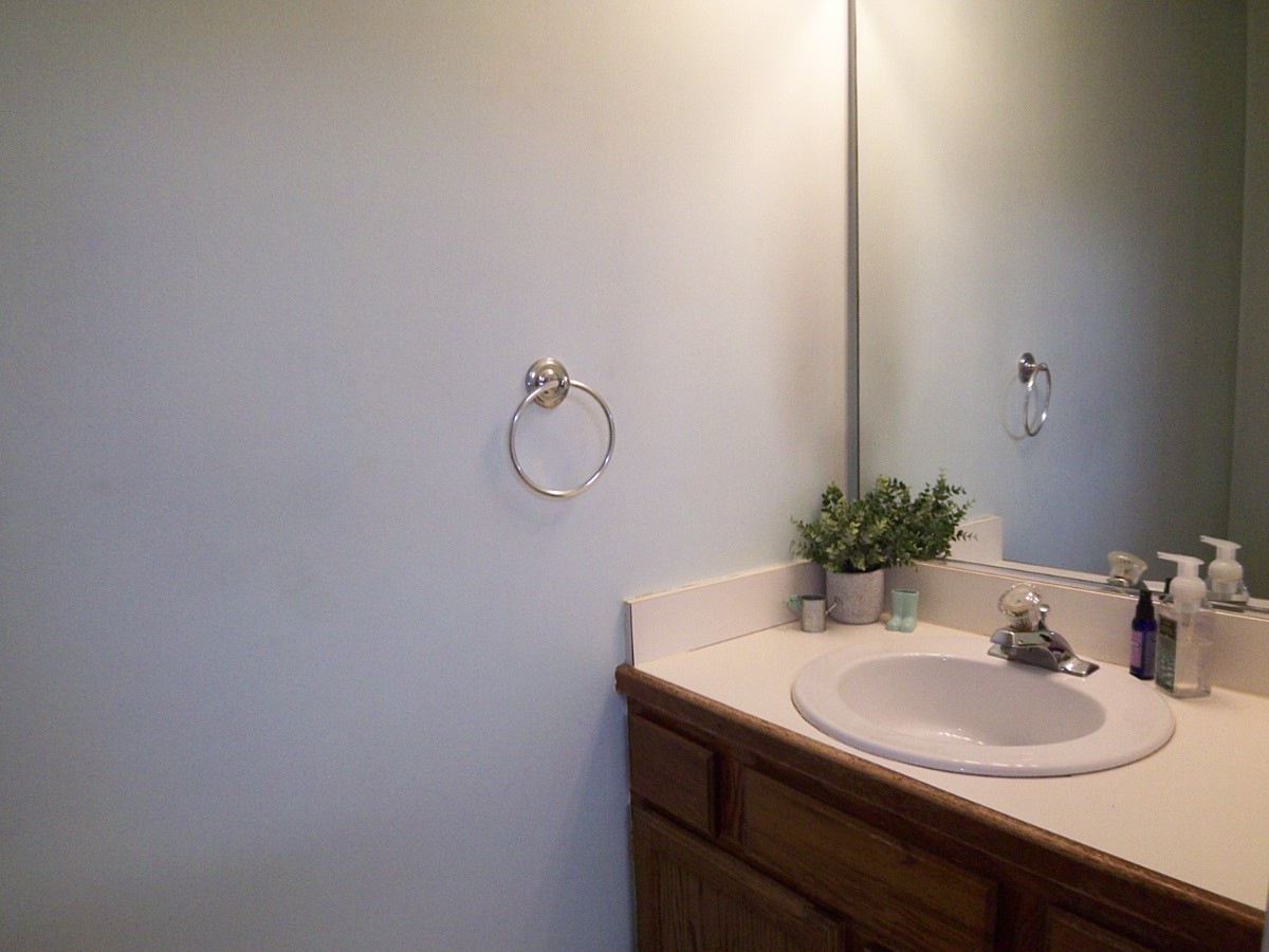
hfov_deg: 73.9
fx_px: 843
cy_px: 476
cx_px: 634
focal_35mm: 23
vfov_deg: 58.9
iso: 160
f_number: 2.8
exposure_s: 1/30
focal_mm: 3.8
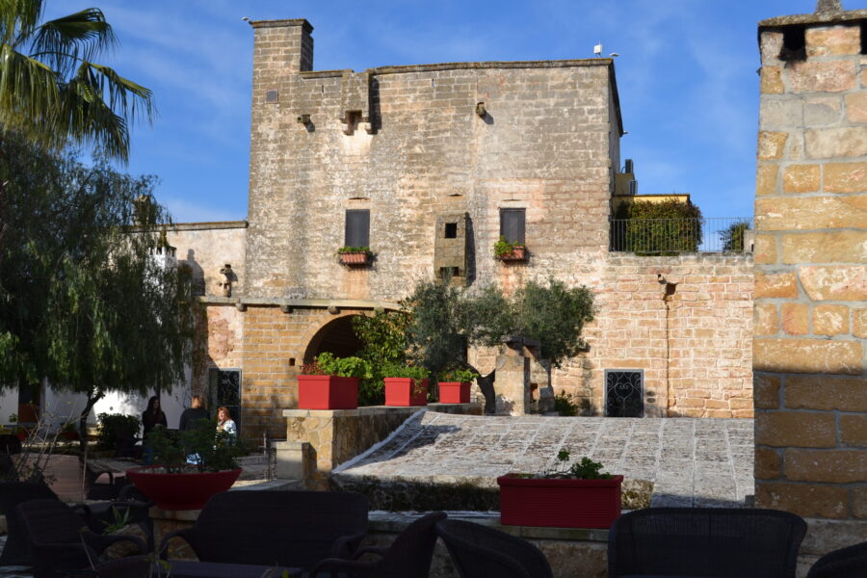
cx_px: 434
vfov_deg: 34.2
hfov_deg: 49.6
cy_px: 289
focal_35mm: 39
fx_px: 939
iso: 100
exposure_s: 1/320
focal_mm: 26
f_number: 9
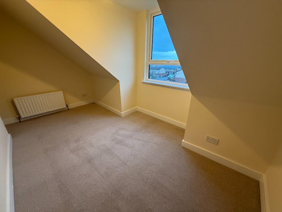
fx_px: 114
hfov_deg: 102.1
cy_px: 106
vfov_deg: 85.7
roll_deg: -1.0
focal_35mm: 14
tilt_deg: -21.0
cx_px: 141
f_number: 2.2
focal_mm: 2.22
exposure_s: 1/50
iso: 200
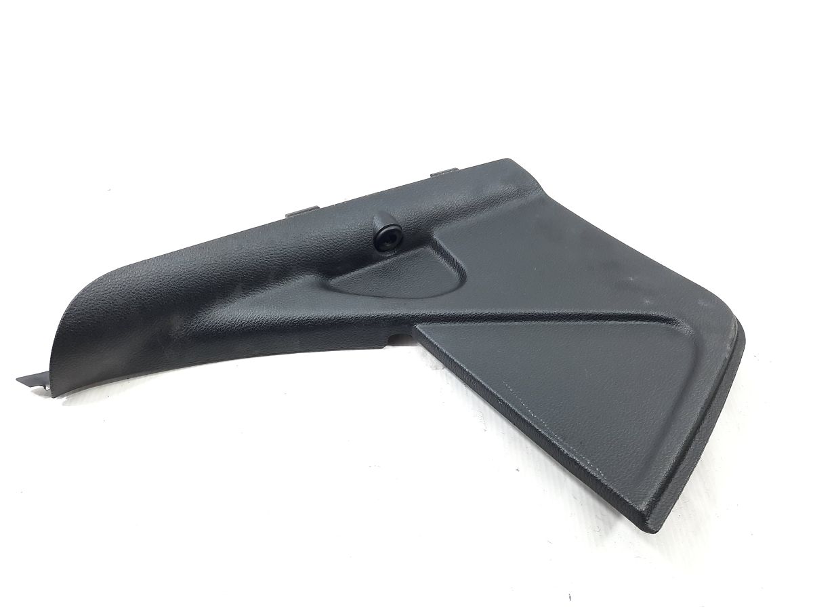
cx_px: 406
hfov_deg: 69.4
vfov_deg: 54.9
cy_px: 305
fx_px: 587
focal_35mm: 25
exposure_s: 1/50
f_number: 2
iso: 100
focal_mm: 4.6
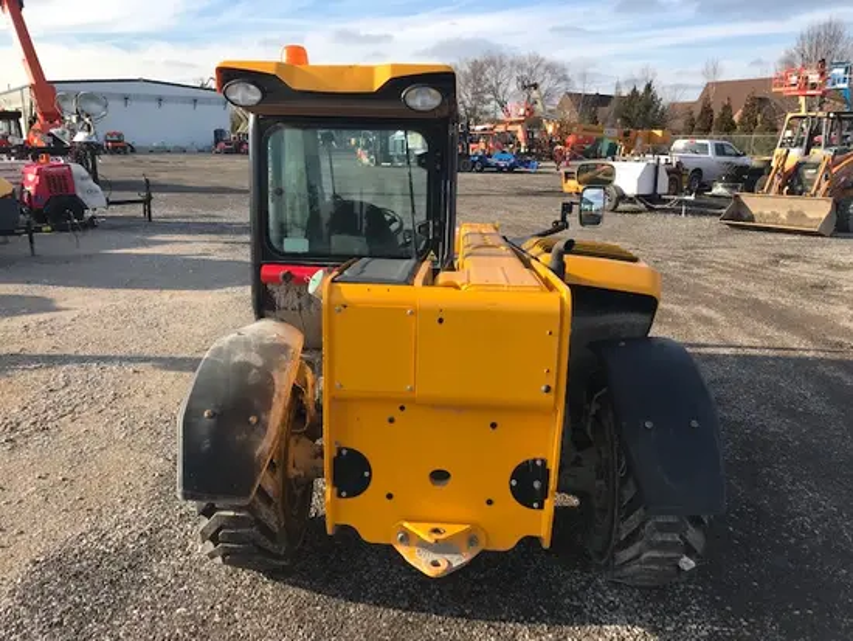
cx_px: 426
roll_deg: +1.8
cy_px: 320
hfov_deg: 63.4
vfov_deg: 49.8
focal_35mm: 28
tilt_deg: -13.3
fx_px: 690
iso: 20
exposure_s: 1/1140
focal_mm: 3.99
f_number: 1.8
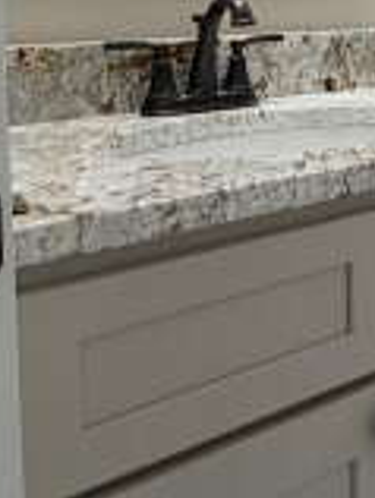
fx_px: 850
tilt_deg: -2.9
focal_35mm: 59
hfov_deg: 18.8
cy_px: 39
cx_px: 687
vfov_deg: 31.0
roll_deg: +1.8
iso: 125
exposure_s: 1/120
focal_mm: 2.22
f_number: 2.2
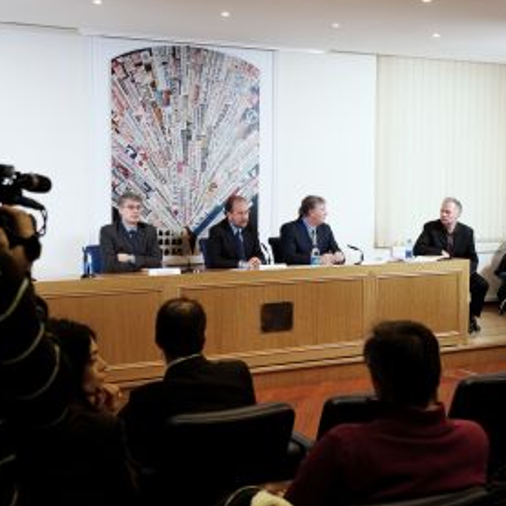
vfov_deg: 32.8
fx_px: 860
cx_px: 215
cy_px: 250
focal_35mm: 52
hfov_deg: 32.7
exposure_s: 1/60
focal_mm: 40
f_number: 5.6
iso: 1600
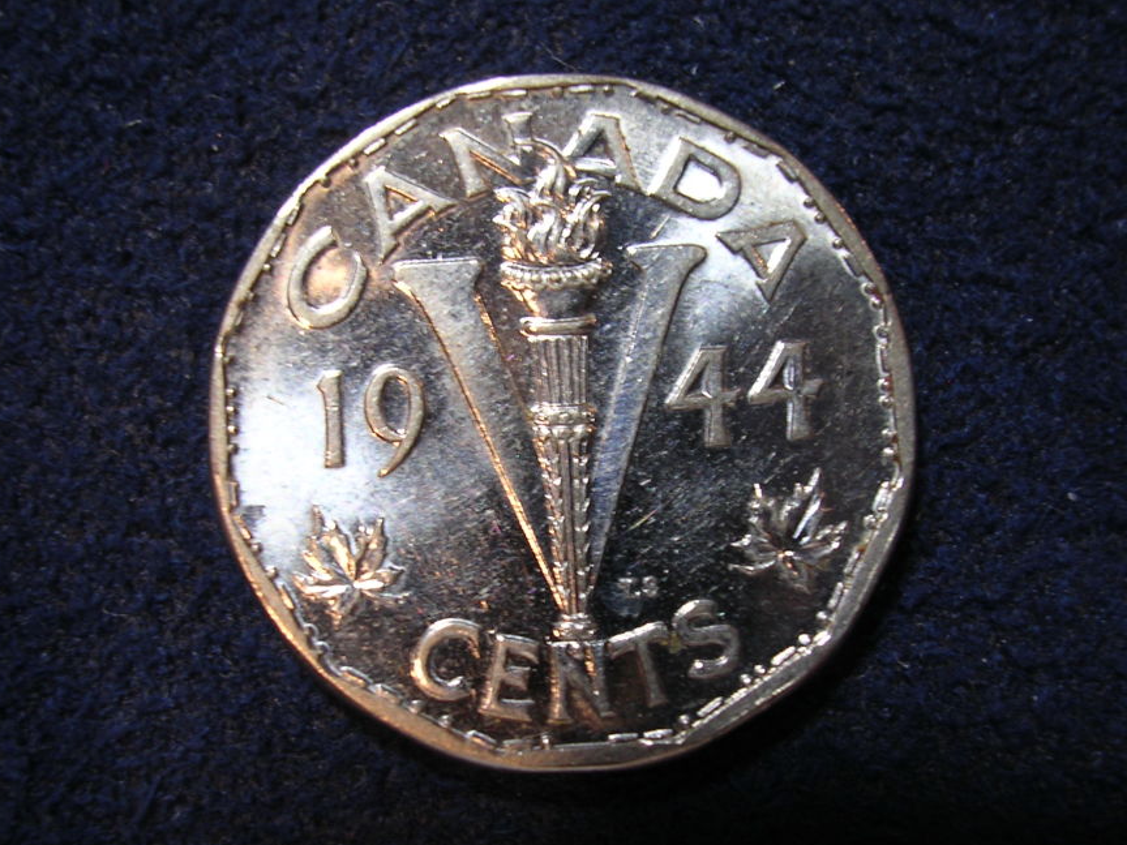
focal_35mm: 44
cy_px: 456
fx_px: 1433
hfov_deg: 42.9
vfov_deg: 32.9
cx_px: 548
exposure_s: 1/8.3
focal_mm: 5.8
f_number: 2.8
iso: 100
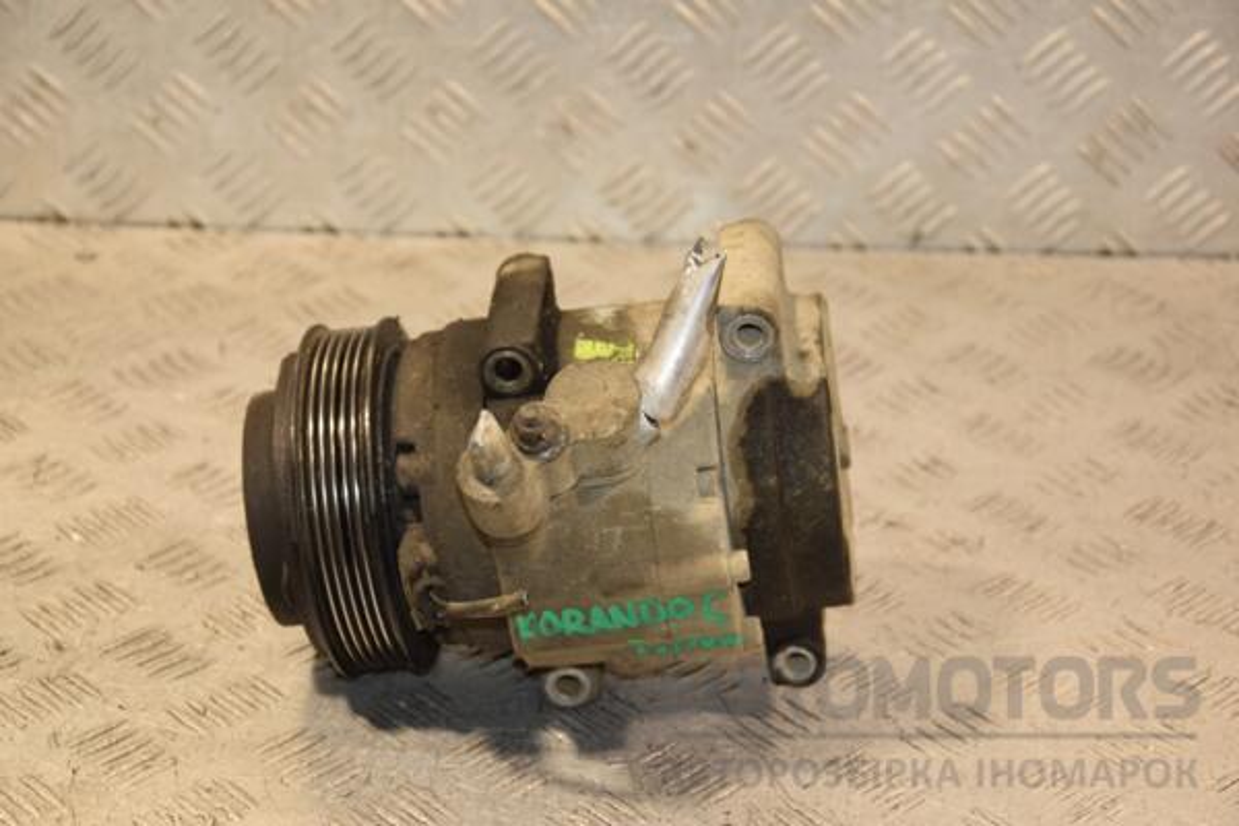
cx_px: 620
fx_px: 2994
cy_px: 413
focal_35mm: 87
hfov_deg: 23.4
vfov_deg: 15.7
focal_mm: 58
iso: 800
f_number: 5
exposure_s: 1/125
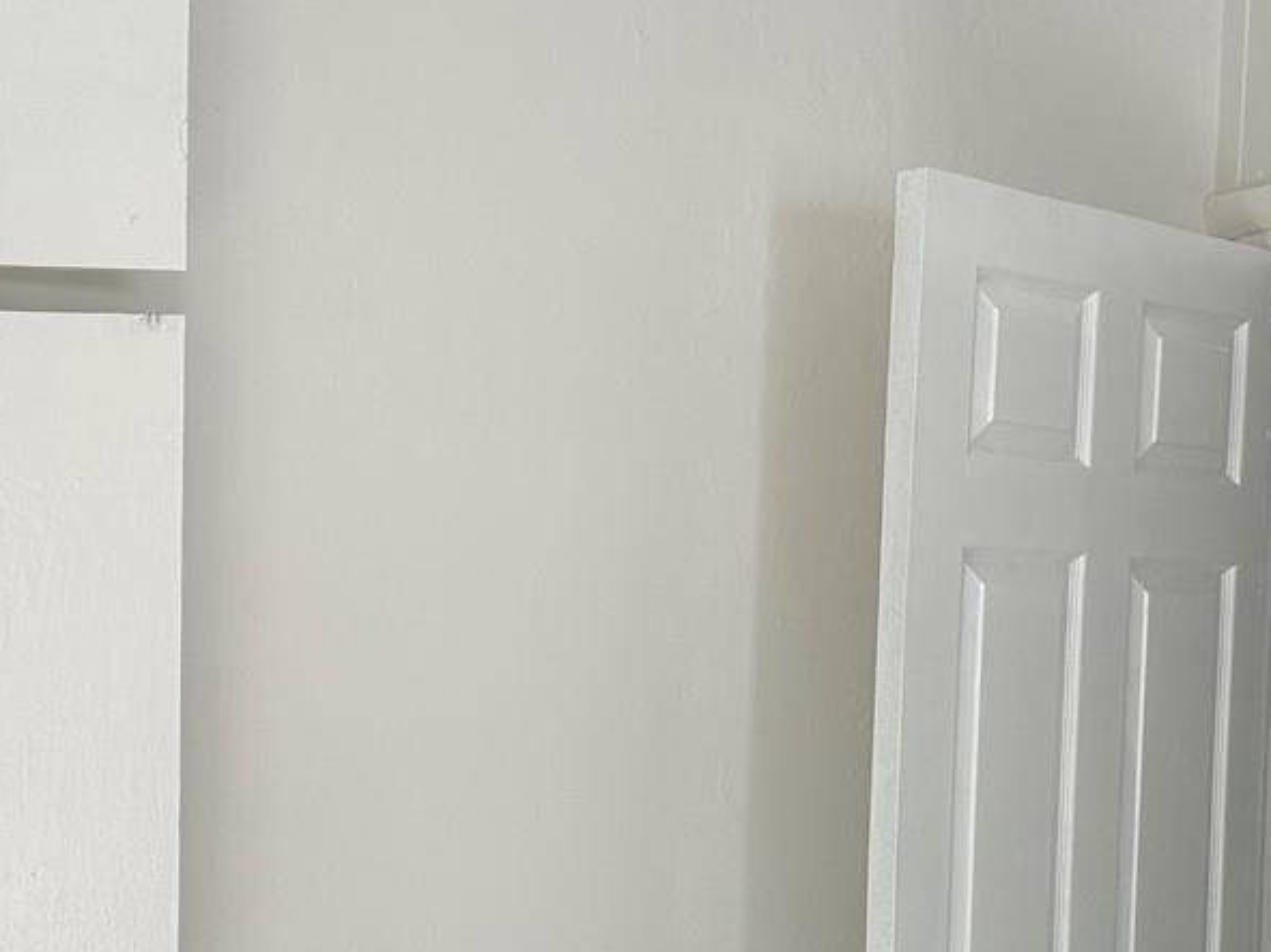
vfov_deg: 22.3
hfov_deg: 29.5
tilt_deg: -3.6
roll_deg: -1.8
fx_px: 2386
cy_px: 769
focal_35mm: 65
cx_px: 374
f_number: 1.78
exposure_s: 1/171
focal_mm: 6.86
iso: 64
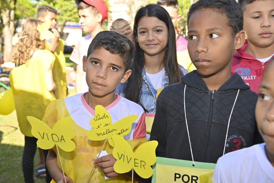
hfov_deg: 44.5
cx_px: 137
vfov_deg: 30.5
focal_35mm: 44
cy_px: 92
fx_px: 335
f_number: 5.6
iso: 110
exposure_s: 1/125
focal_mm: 44
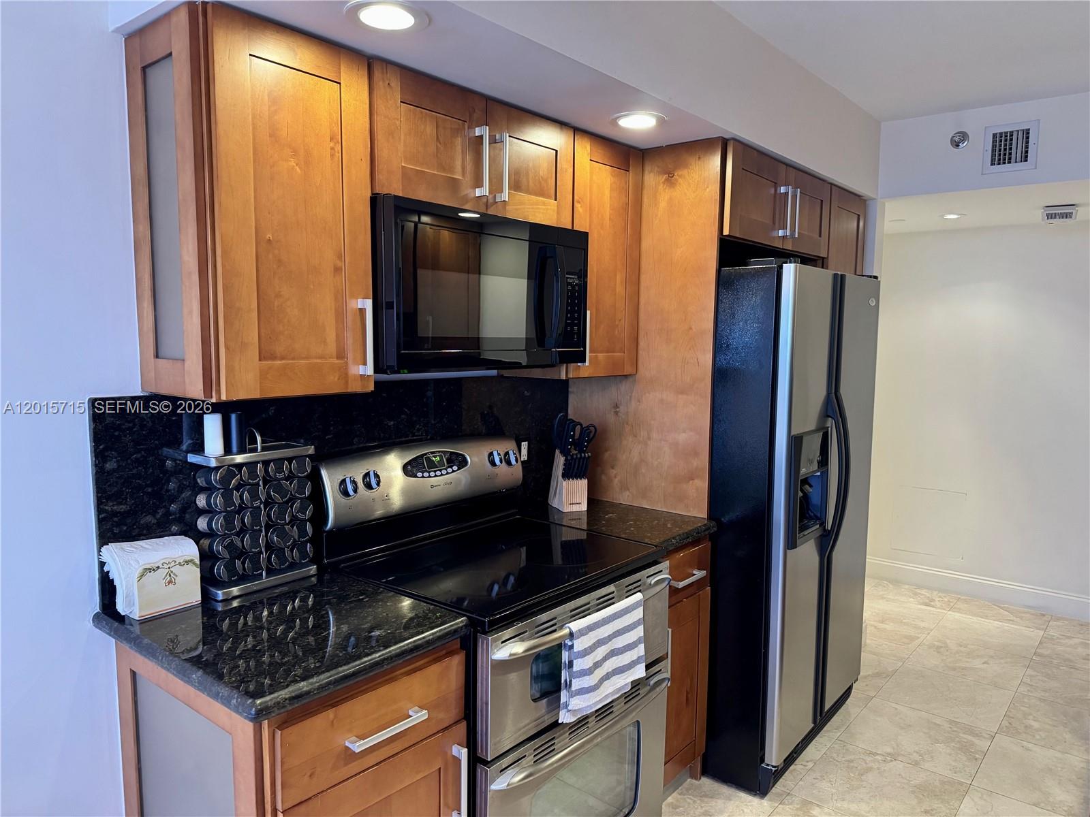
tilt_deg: -6.8
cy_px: 408
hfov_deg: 71.6
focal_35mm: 24
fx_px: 756
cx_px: 545
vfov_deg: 56.8
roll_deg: -0.8
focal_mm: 6.76
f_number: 1.78
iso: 400
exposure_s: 1/60
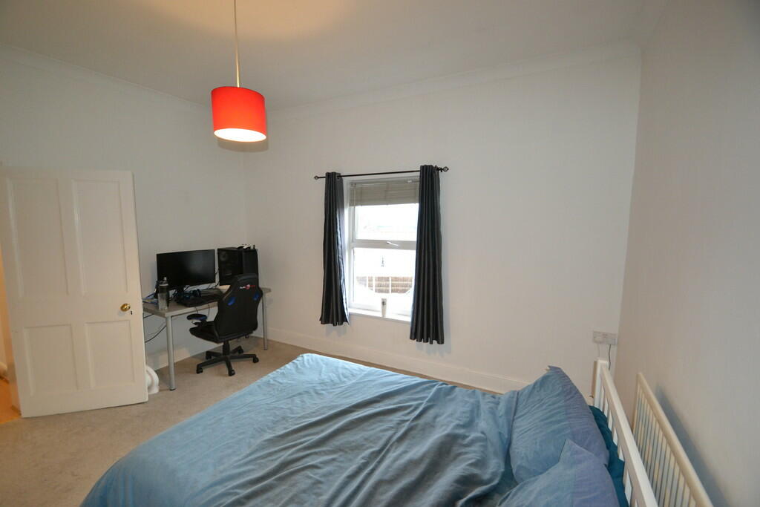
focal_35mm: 15
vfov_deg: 77.3
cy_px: 254
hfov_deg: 100.4
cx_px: 380
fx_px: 317
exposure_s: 1/60
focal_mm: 10
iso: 1100
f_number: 3.5
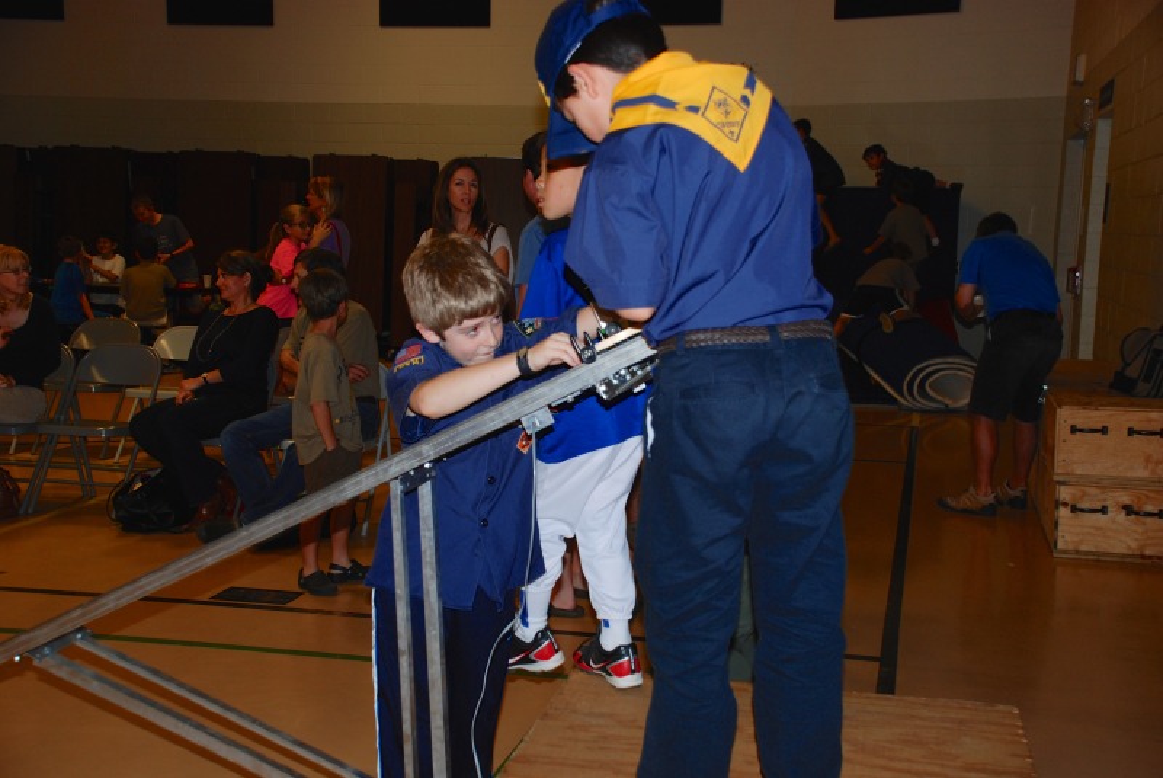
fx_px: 1504
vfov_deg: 29.0
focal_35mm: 46
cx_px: 582
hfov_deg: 42.3
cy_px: 389
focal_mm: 31
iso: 200
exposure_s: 1/60
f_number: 4.2
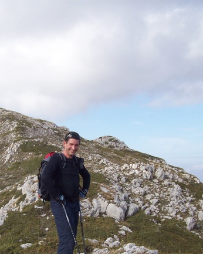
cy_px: 175
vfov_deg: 28.9
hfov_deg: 23.1
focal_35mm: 65
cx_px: 41
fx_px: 488
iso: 80
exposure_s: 1/456
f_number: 4.8
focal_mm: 6
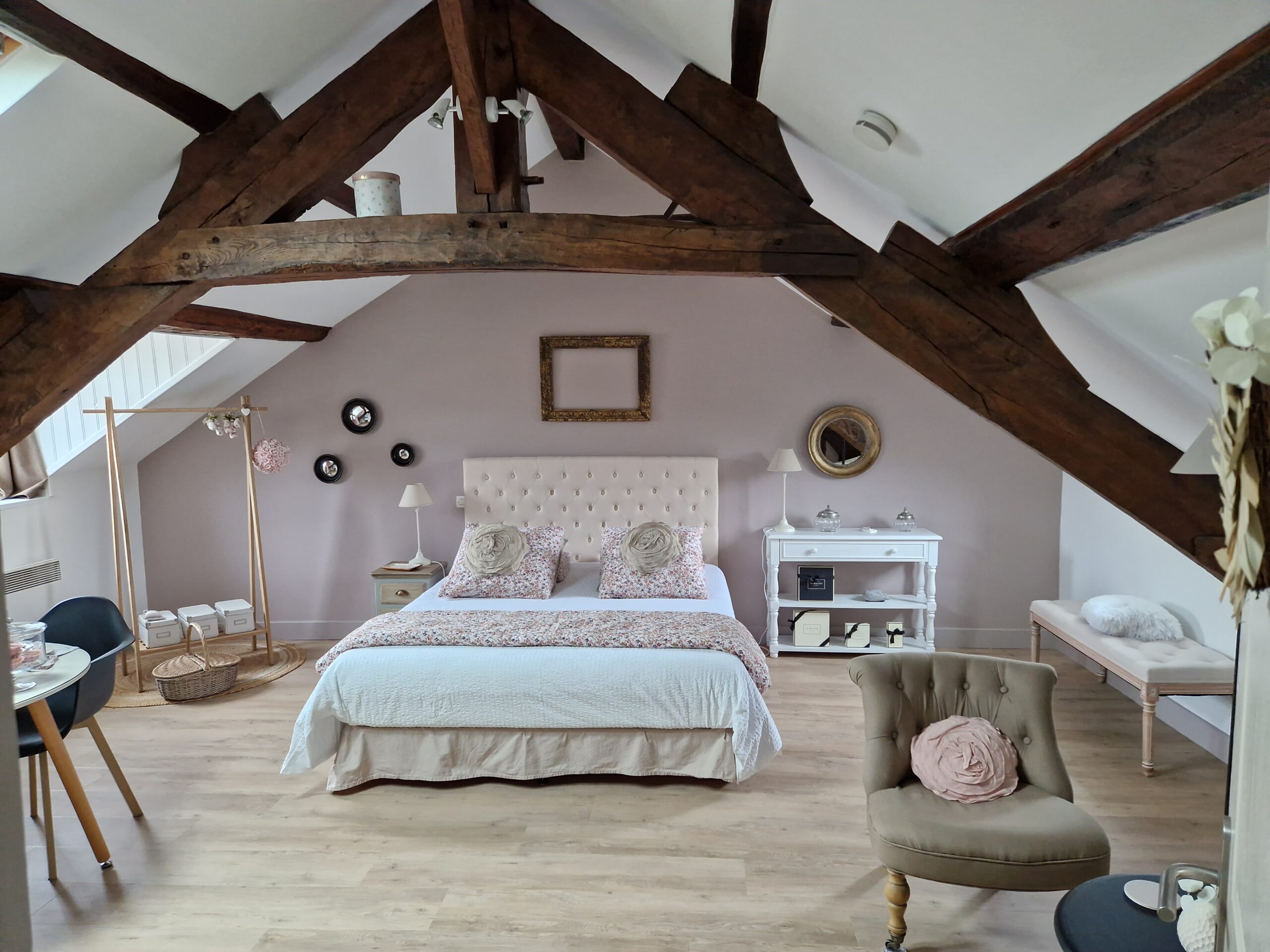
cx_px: 635
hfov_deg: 73.9
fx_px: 844
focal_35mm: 23
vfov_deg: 58.9
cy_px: 476
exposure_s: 1/100
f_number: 1.8
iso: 200
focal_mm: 5.4
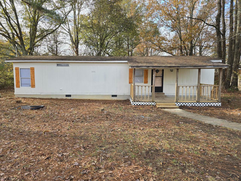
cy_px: 90
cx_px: 120
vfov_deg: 58.9
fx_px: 160
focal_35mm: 23
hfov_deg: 73.9
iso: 16
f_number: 1.7
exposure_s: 1/180
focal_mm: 6.3
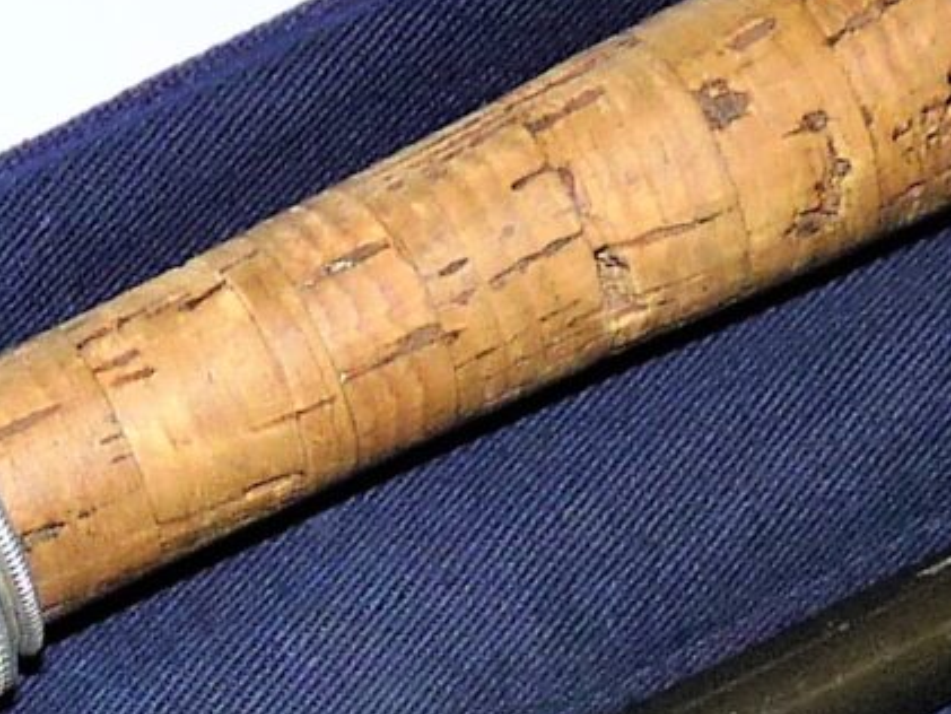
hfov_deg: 11.8
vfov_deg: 8.7
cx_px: -185
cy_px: 1270
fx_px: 4507
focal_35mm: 164
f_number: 2.8
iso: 100
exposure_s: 1/30
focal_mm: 4.8
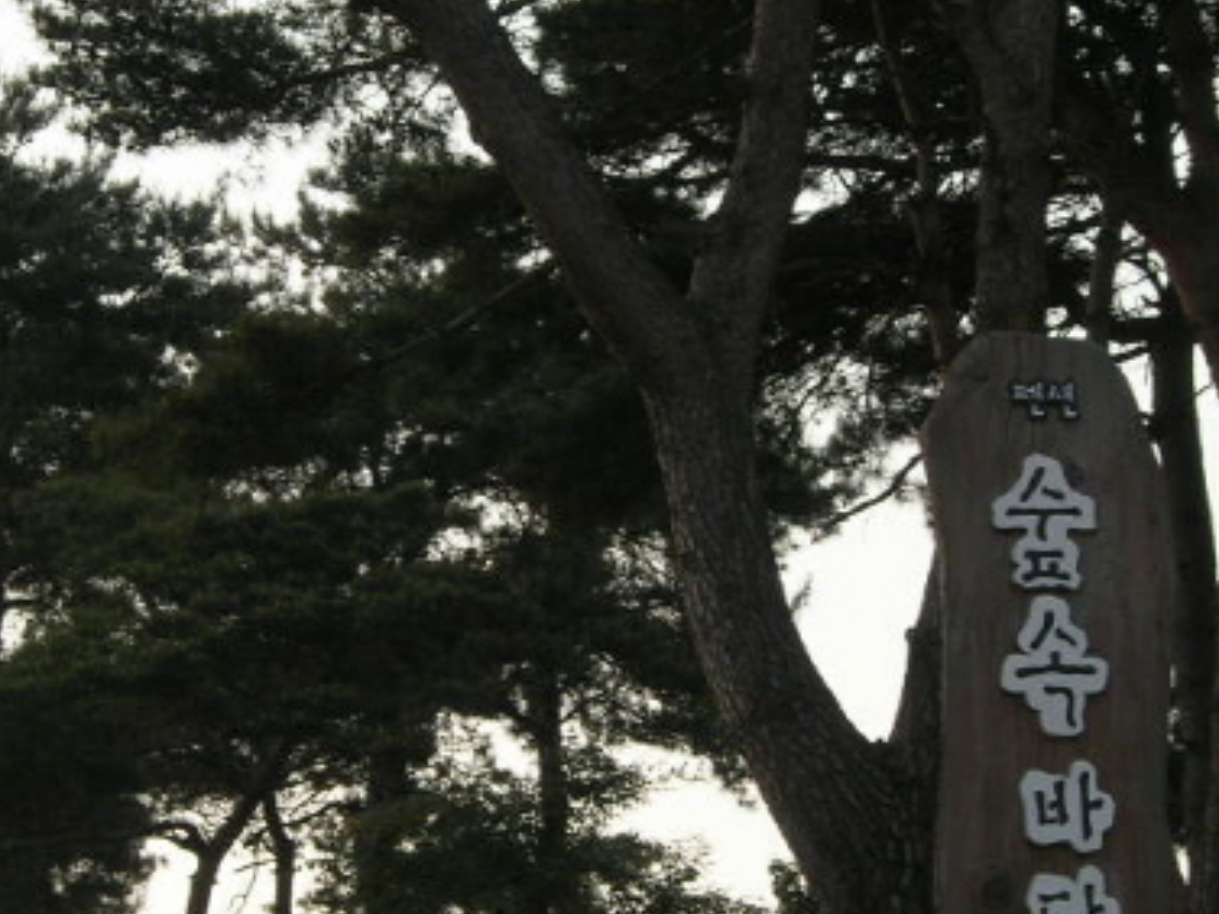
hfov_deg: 12.9
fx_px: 5388
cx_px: 522
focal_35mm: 153
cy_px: 583
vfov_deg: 9.7
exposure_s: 1/155
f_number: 6.3
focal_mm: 14.9
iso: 64
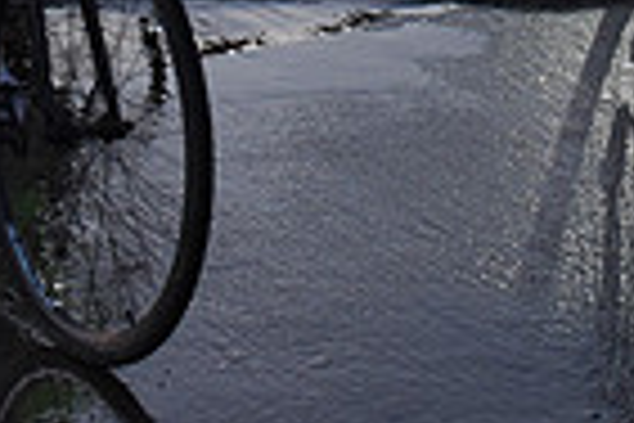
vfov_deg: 6.5
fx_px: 3610
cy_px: -394
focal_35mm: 205
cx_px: 630
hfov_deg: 10.0
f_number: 2.8
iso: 2500
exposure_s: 1/400
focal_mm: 50
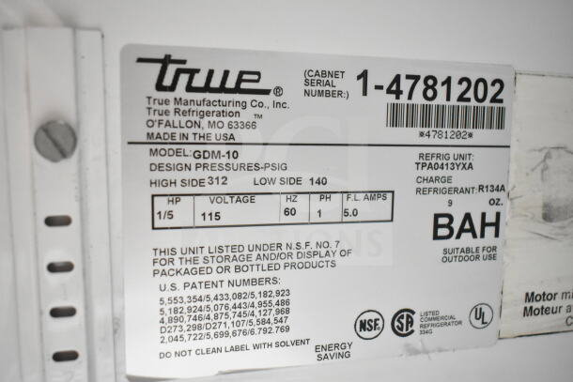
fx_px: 549
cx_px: 286
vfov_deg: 38.4
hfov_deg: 55.1
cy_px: 191
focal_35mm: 34
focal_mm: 23
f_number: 3.8
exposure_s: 1/40
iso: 6400
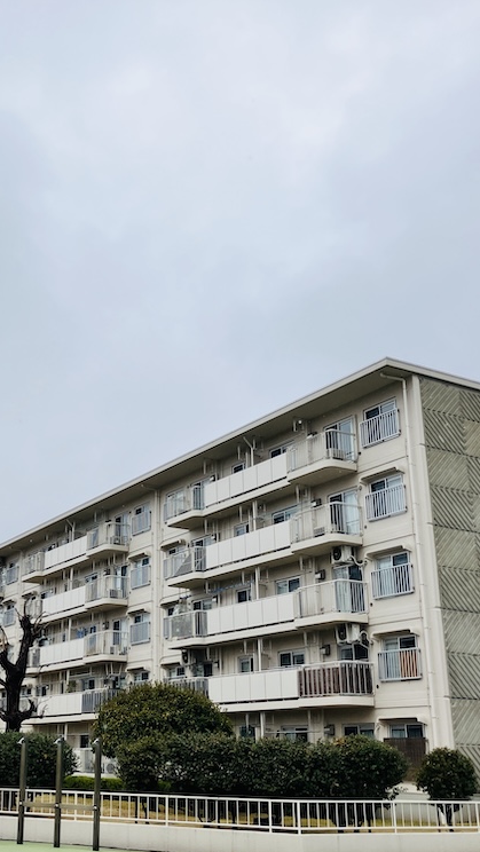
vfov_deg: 49.4
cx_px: 108
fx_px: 927
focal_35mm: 41
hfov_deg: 28.5
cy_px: 428
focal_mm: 3.99
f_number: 1.8
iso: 32
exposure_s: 1/3040
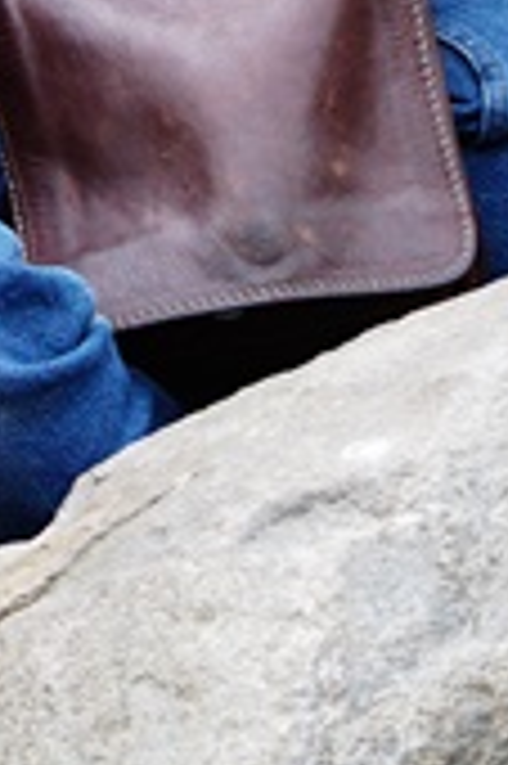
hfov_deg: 3.5
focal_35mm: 395
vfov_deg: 5.2
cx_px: 117
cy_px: -544
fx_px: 8377
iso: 800
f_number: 5.6
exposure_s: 1/250
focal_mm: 70
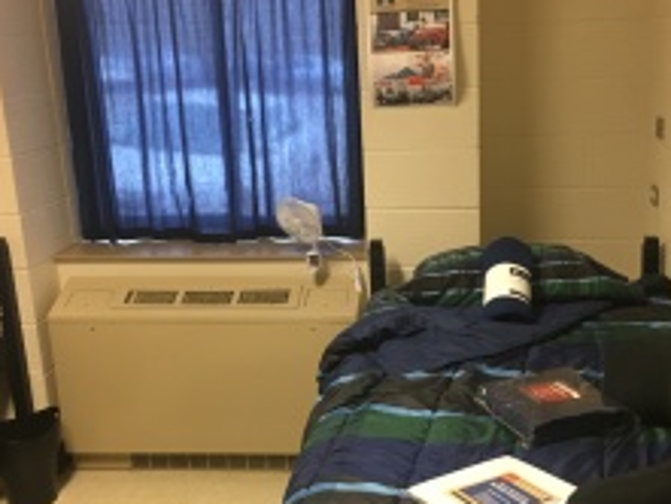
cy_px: 310
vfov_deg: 30.2
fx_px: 931
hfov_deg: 39.4
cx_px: 407
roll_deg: +3.9
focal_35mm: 48
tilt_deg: -15.7
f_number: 2.2
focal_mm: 4.15
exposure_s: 1/30
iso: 125
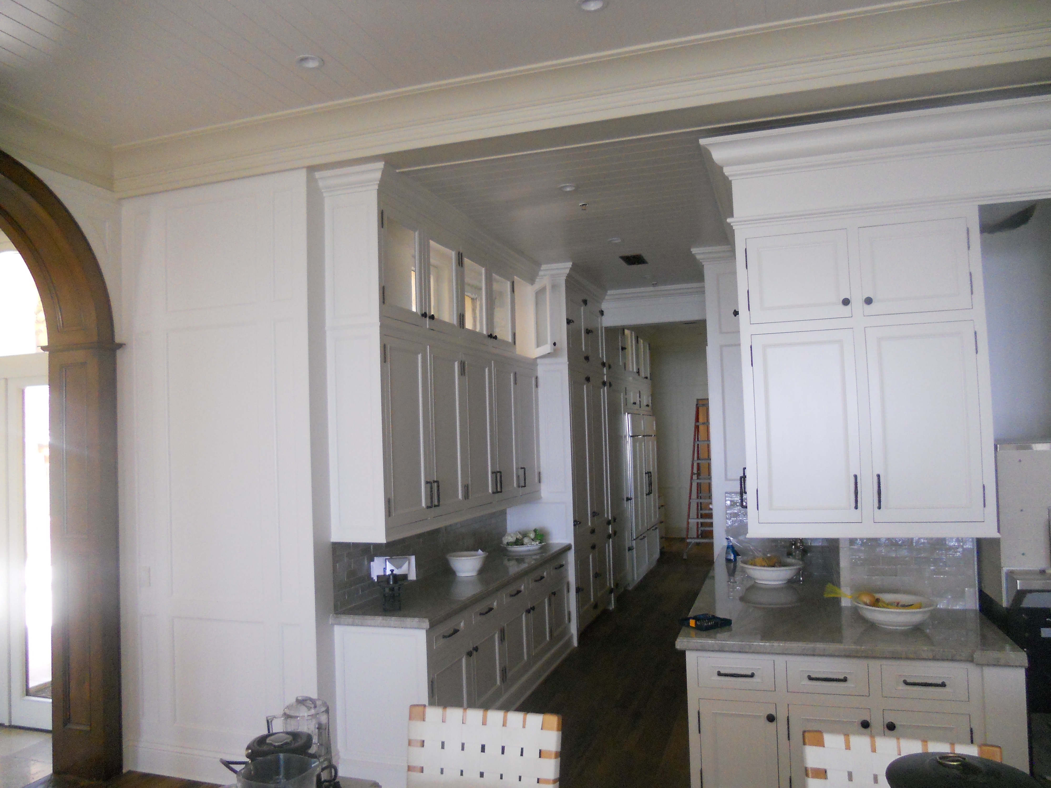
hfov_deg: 65.3
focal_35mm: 27
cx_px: 526
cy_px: 394
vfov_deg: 51.4
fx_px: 820
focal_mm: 4.9
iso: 400
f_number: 3.2
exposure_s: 1/80
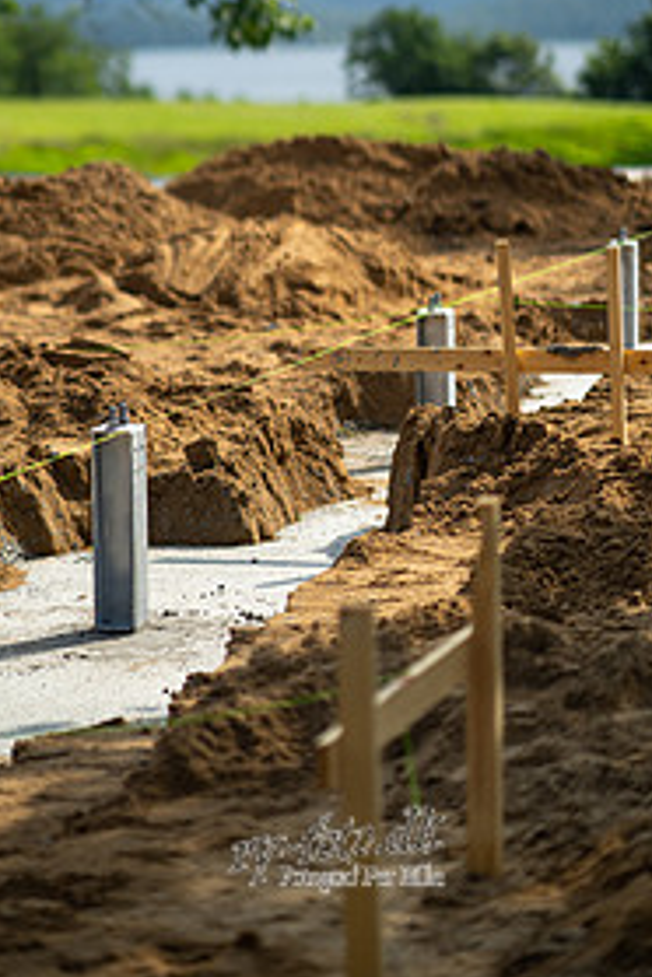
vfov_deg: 14.9
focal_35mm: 137
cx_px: 151
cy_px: 231
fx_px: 3722
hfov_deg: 10.0
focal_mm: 85
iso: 50
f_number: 1.4
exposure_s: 1/3200
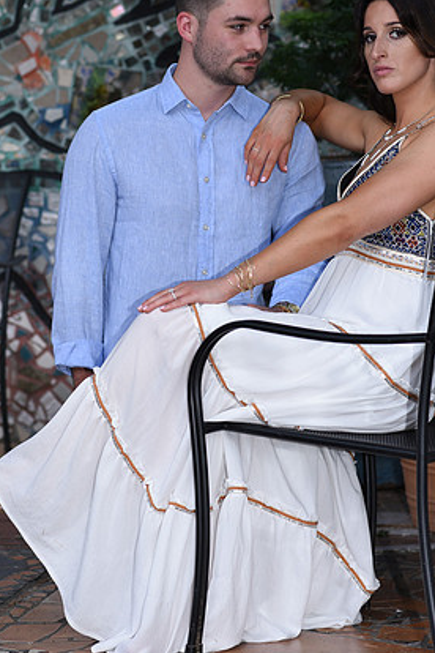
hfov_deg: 11.5
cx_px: 225
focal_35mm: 119
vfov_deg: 17.2
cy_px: 252
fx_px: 2157
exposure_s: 1/160
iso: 320
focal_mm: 85
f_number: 4
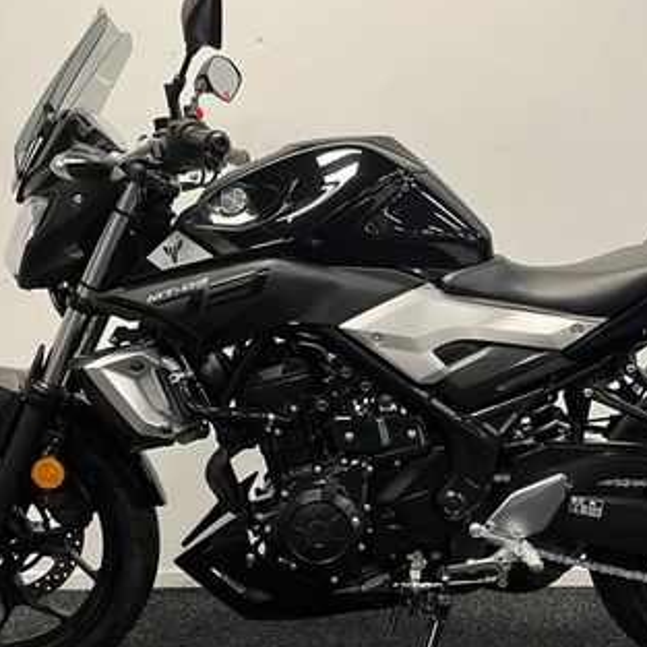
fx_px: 994
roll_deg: +1.0
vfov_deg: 35.8
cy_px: 422
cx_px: 395
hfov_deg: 35.9
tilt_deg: -6.9
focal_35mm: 47
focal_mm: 5.1
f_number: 1.6
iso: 125
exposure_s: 1/50
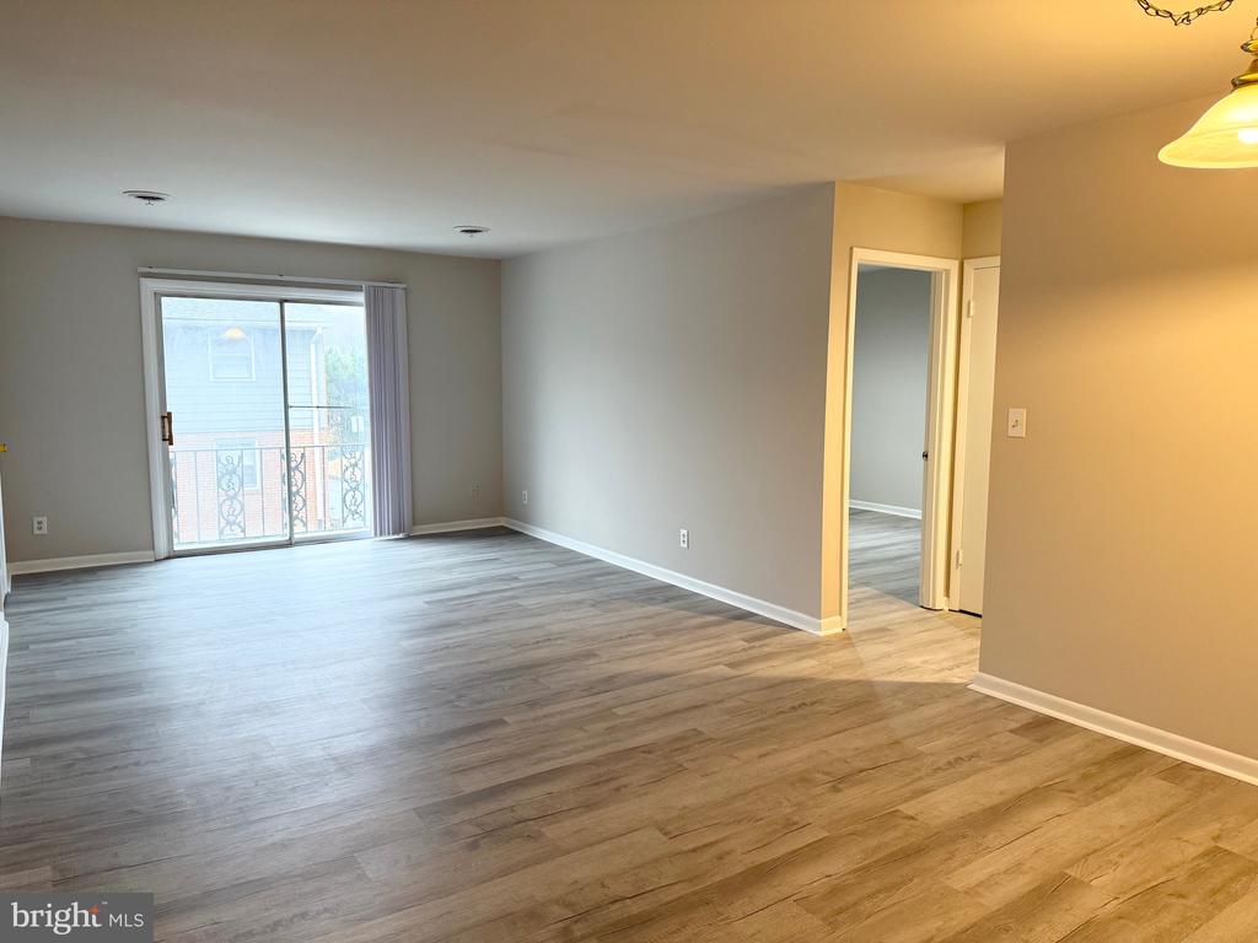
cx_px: 629
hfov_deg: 71.6
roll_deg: -0.2
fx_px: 872
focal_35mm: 24
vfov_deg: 56.8
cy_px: 472
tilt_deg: -6.3
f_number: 1.78
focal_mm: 6.76
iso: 200
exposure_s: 1/60
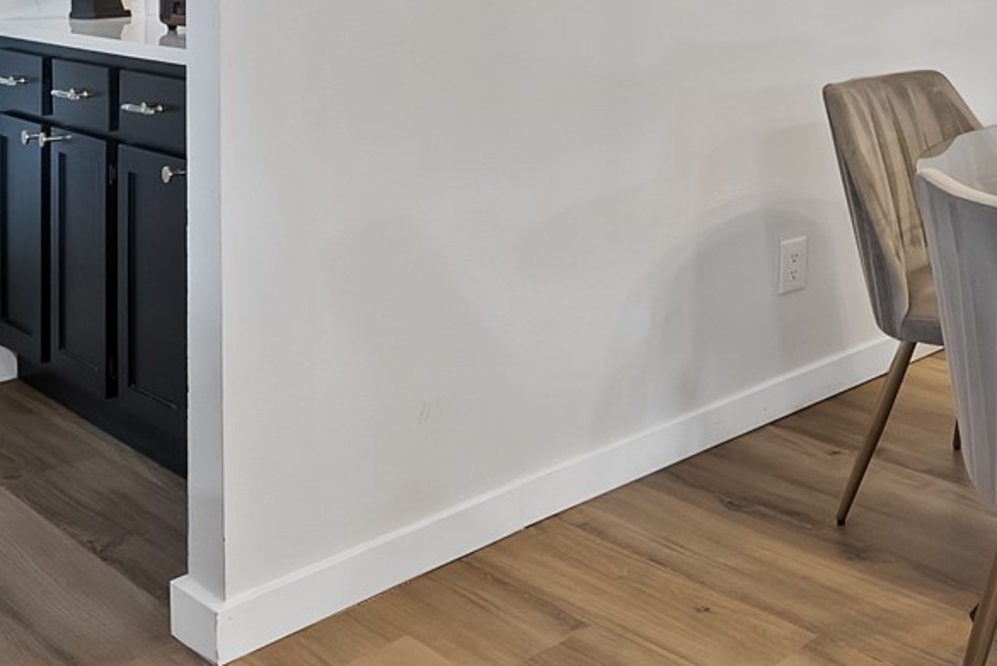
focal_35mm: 41
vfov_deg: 28.5
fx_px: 1136
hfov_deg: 37.7
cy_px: -130
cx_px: 1150
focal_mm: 12
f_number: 9
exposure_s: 1/3
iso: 640
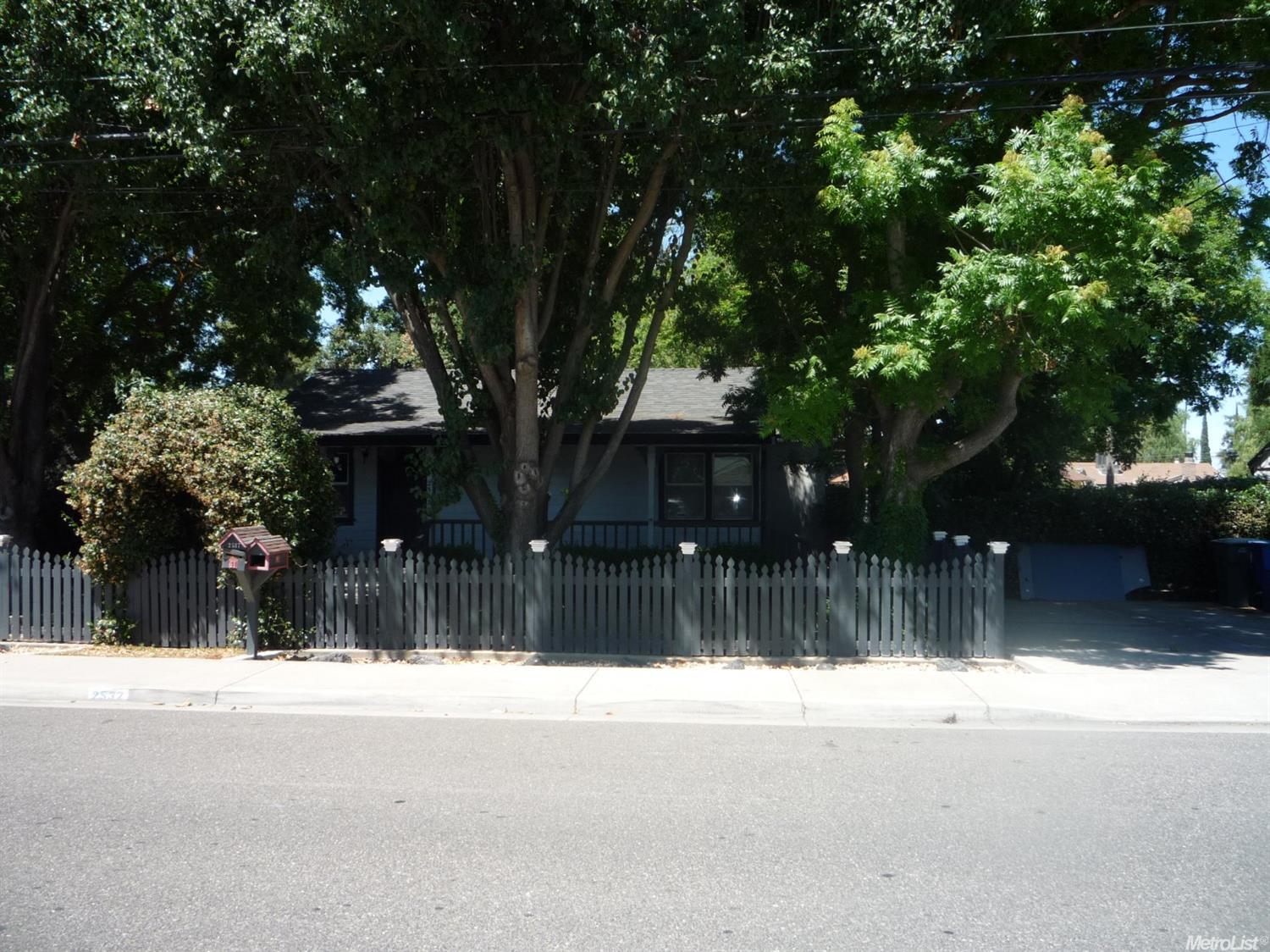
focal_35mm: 30
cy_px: 476
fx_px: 1100
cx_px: 635
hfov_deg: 60.0
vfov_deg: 46.8
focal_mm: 5.2
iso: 100
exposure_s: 1/320
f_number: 4
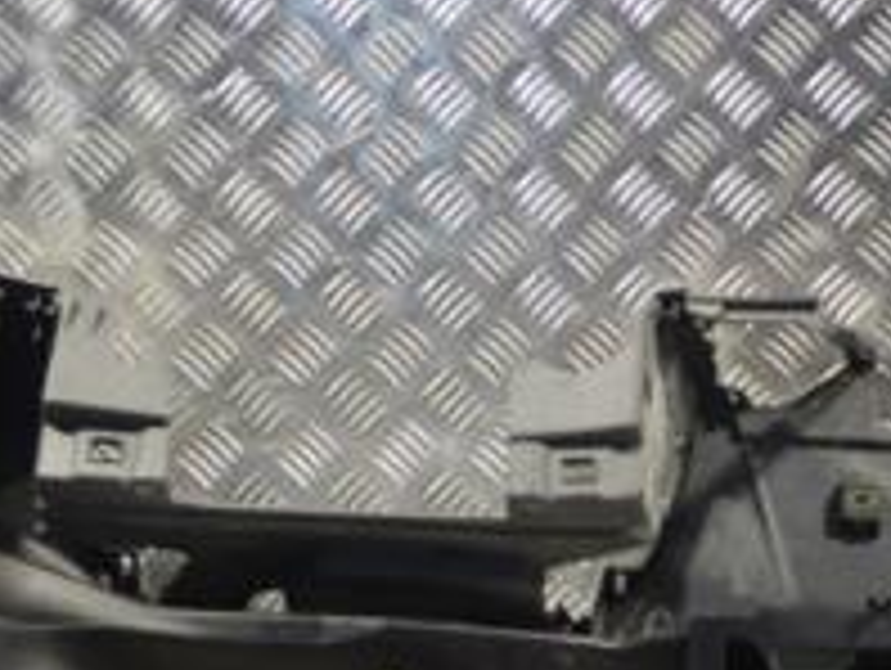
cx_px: 1053
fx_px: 3376
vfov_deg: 11.3
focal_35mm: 131
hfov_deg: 14.6
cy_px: 468
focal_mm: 30
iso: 180
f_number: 4.5
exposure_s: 1/30
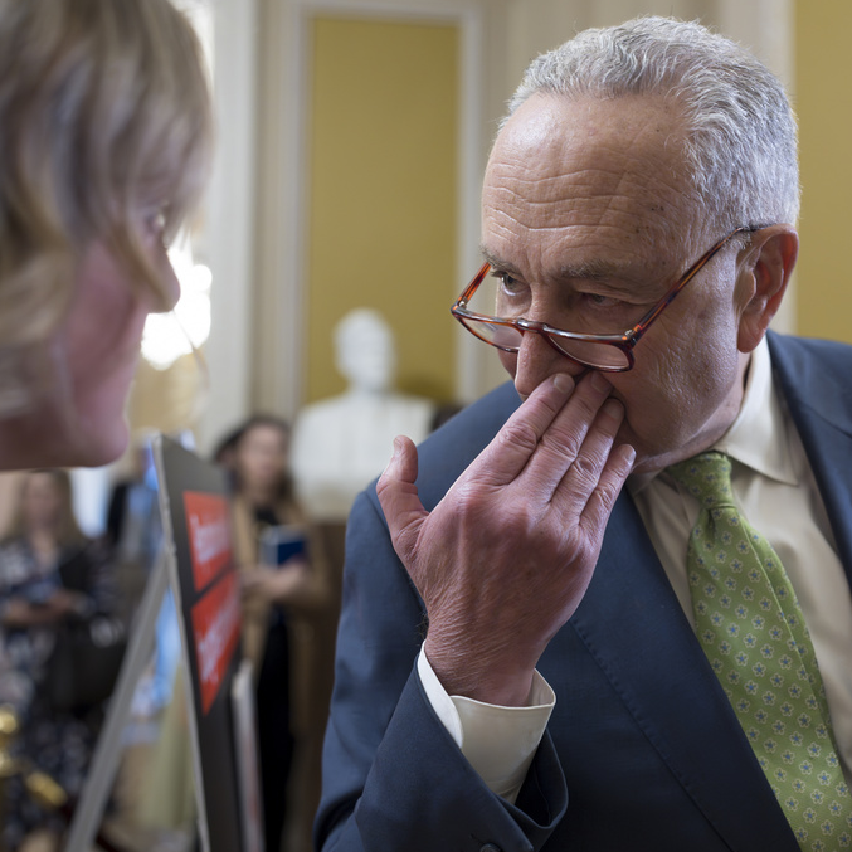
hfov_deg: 36.7
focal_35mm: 45
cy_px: 425
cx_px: 629
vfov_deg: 37.6
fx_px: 1253
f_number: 2.5
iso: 4000
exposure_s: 1/100
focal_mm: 35
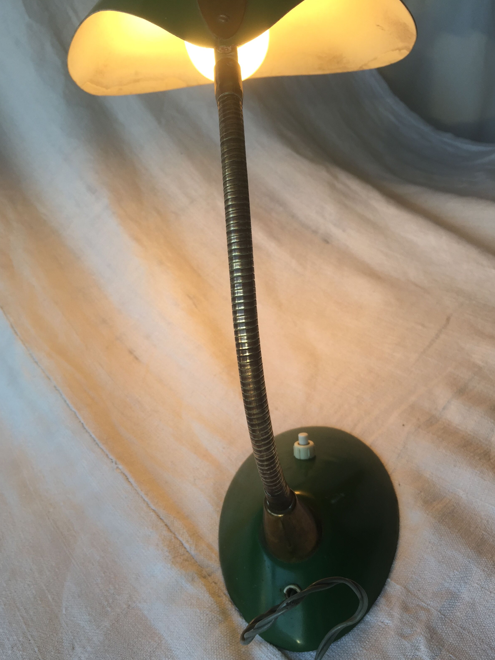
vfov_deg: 60.0
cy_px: 335
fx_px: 572
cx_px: 242
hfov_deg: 46.8
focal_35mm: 30
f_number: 2.2
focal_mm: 4.15
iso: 32
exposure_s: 1/134
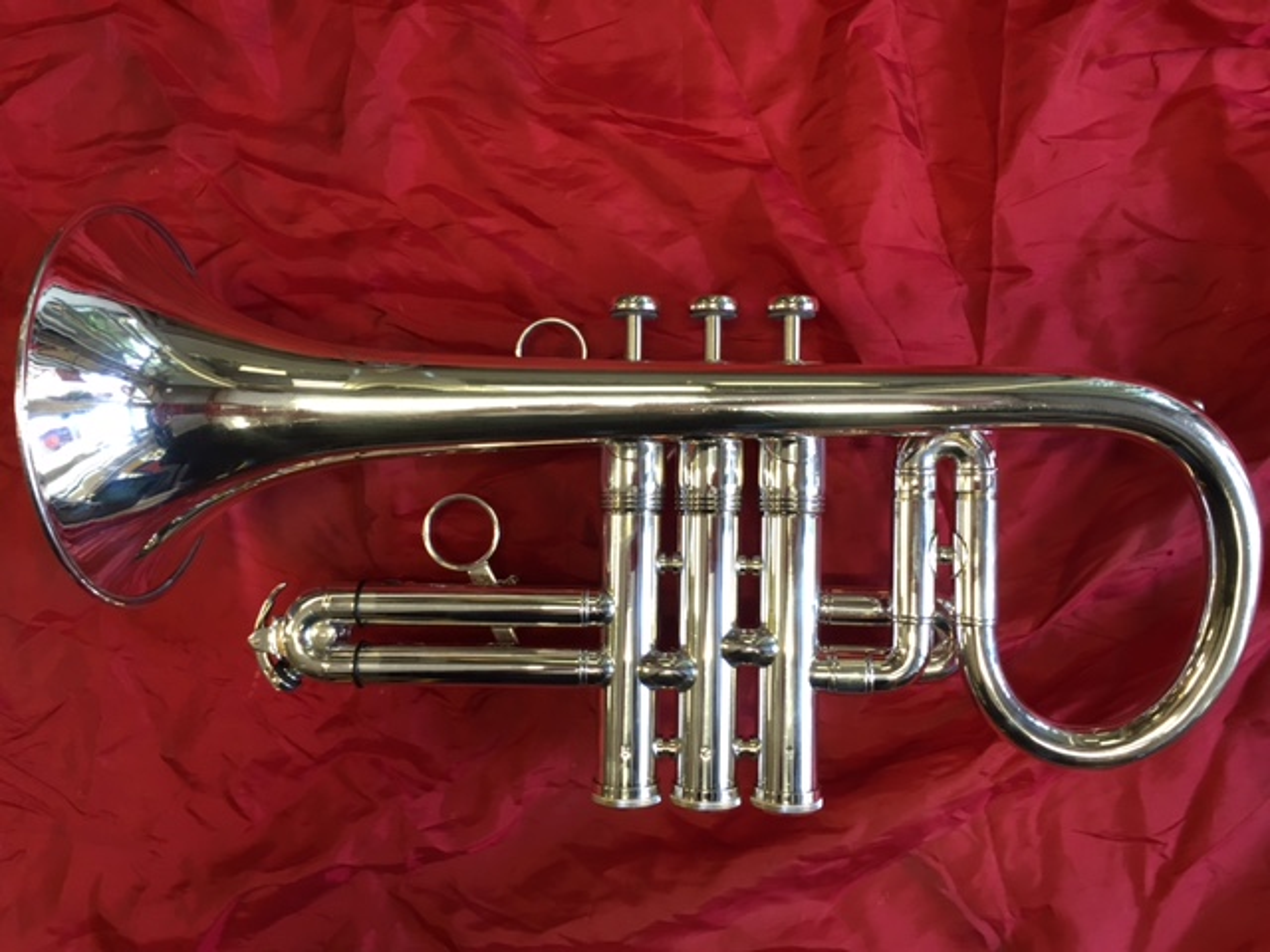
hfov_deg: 61.7
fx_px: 1064
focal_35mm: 29
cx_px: 635
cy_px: 476
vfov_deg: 48.2
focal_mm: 4.15
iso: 100
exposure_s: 1/33
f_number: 2.2
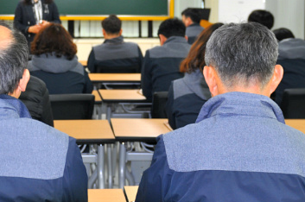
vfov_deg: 17.3
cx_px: 88
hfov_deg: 25.8
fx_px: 660
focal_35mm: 78
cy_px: 33
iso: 200
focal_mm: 24
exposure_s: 1/60
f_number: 2.8
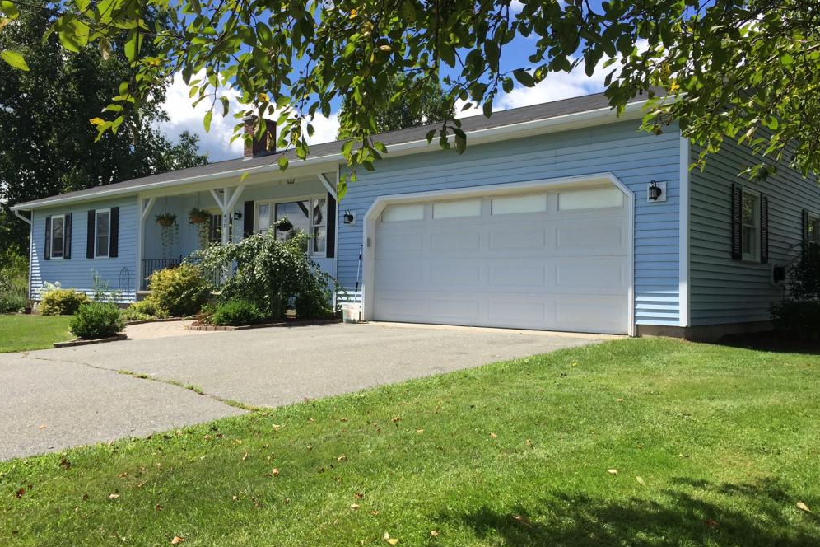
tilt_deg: +2.5
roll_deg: -0.5
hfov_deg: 60.3
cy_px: 260
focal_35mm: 31
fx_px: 706
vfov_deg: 42.3
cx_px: 403
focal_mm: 4.15
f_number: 2.2
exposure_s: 1/1647
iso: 32
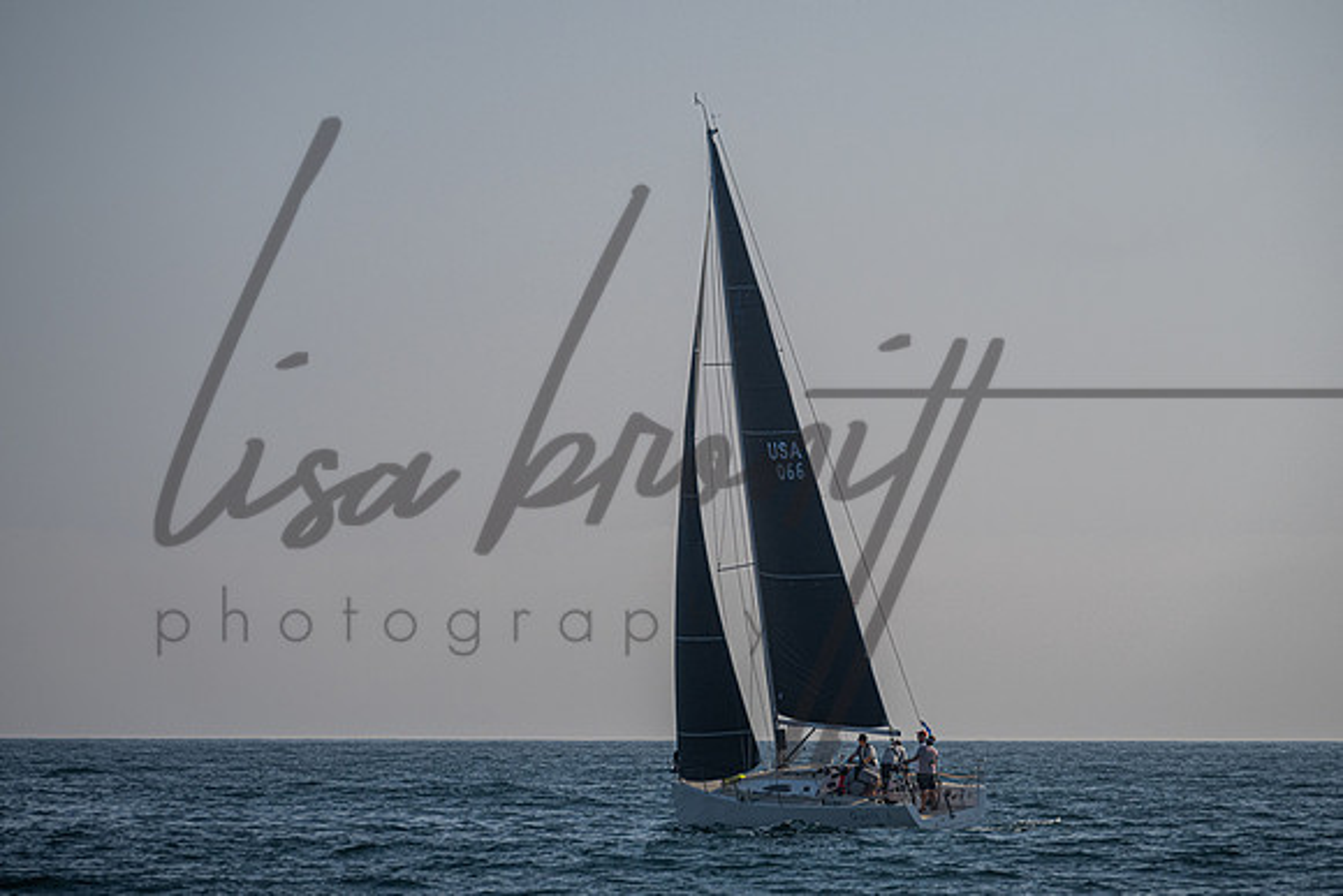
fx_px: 9745
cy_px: 385
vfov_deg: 5.3
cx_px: 735
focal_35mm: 261
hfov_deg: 7.9
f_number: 6.3
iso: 400
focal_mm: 200
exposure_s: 1/1600
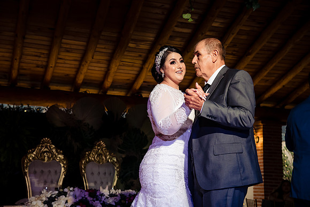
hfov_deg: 31.0
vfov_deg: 20.9
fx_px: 560
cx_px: 155
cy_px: 104
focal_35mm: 65
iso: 2000
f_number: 6.3
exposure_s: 1/200
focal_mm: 65
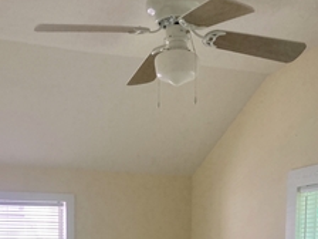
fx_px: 551
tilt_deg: -1.9
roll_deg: +1.5
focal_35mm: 60
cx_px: 159
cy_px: 314
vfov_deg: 21.9
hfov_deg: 32.2
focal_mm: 3.99
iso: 200
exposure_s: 1/60
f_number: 1.8
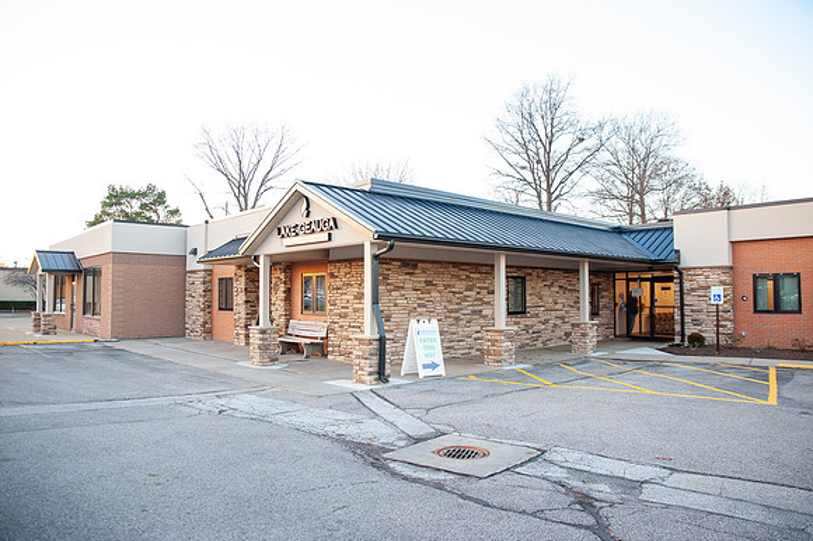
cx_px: 406
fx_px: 553
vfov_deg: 52.1
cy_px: 270
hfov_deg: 72.6
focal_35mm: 25
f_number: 3.2
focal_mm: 24
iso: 500
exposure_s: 1/160
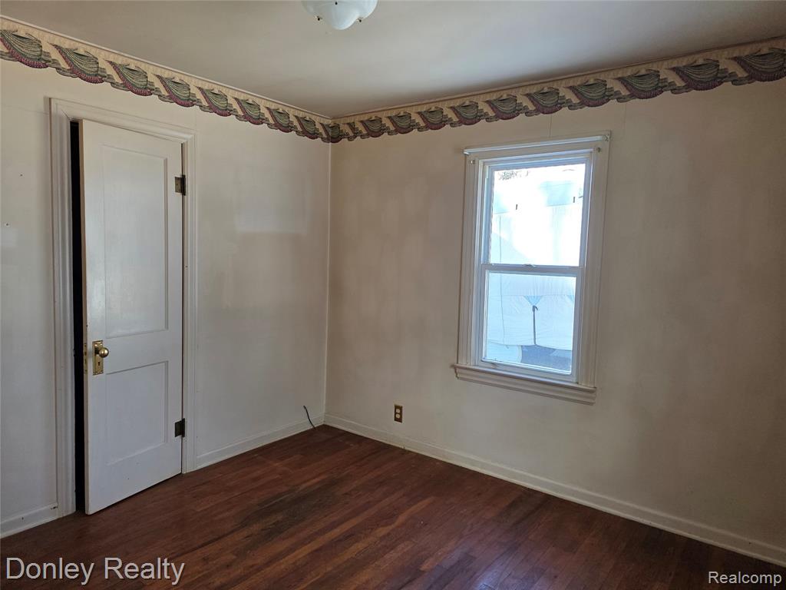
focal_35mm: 23
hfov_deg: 73.9
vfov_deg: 58.9
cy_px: 295
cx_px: 393
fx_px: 522
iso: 125
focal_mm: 6.3
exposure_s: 1/180
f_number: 1.7
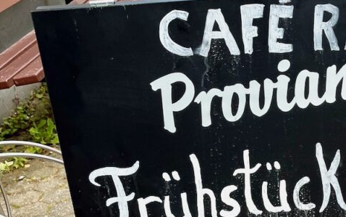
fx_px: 556
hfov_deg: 33.9
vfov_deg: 20.9
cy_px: 242
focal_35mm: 59
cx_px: 253
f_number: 1.6
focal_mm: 5.1
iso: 50
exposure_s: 1/534
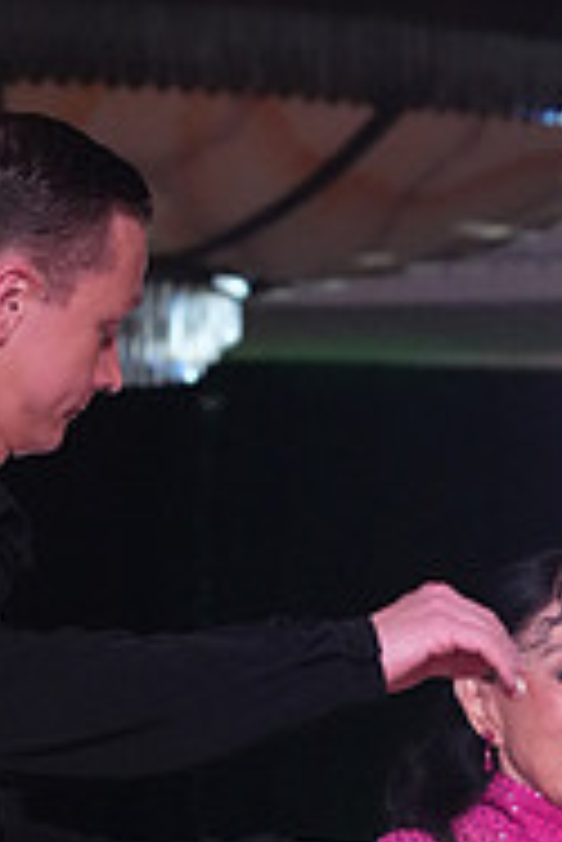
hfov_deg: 4.8
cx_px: 236
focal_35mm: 288
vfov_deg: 7.1
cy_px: 1211
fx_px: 6731
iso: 5000
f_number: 5.6
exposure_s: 1/320
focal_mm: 93
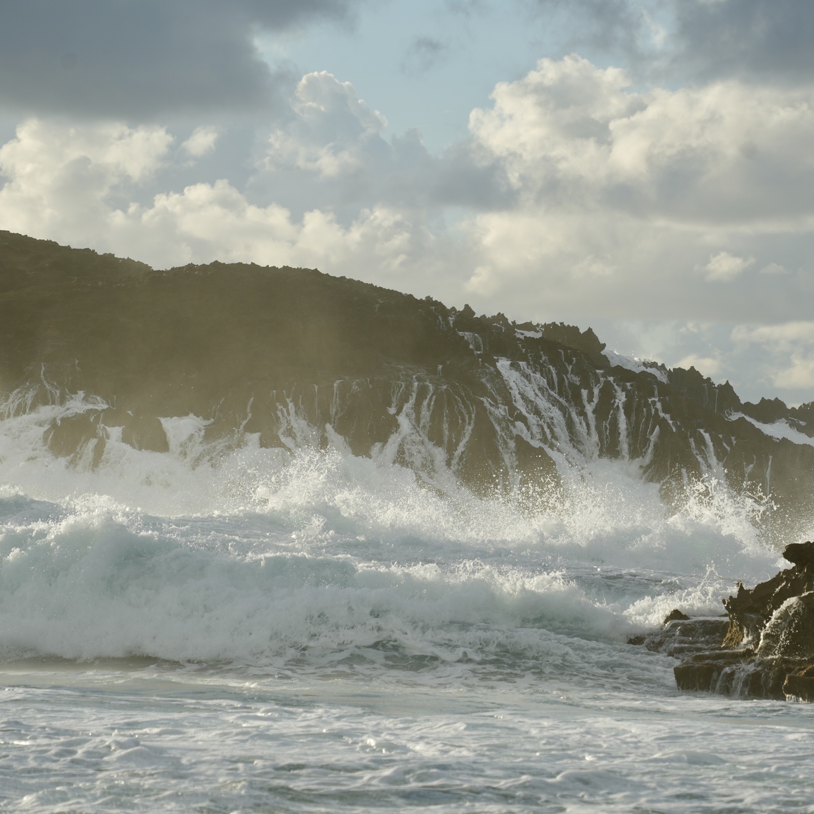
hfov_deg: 8.7
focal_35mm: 200
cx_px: 433
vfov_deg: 8.7
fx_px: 5321
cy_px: 408
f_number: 5.6
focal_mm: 156
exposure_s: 1/800
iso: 100
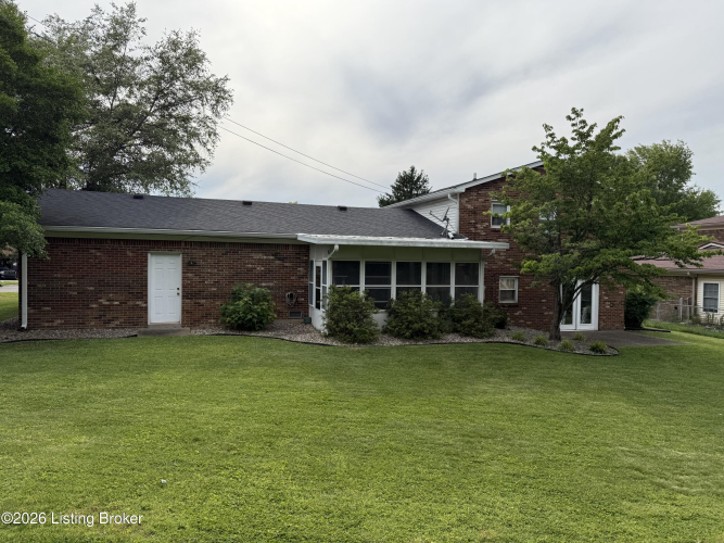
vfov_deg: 56.8
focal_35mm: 24
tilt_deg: -1.6
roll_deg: -0.6
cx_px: 362
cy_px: 272
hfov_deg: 71.6
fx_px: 502
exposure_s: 1/4167
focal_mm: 6.76
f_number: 1.78
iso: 80
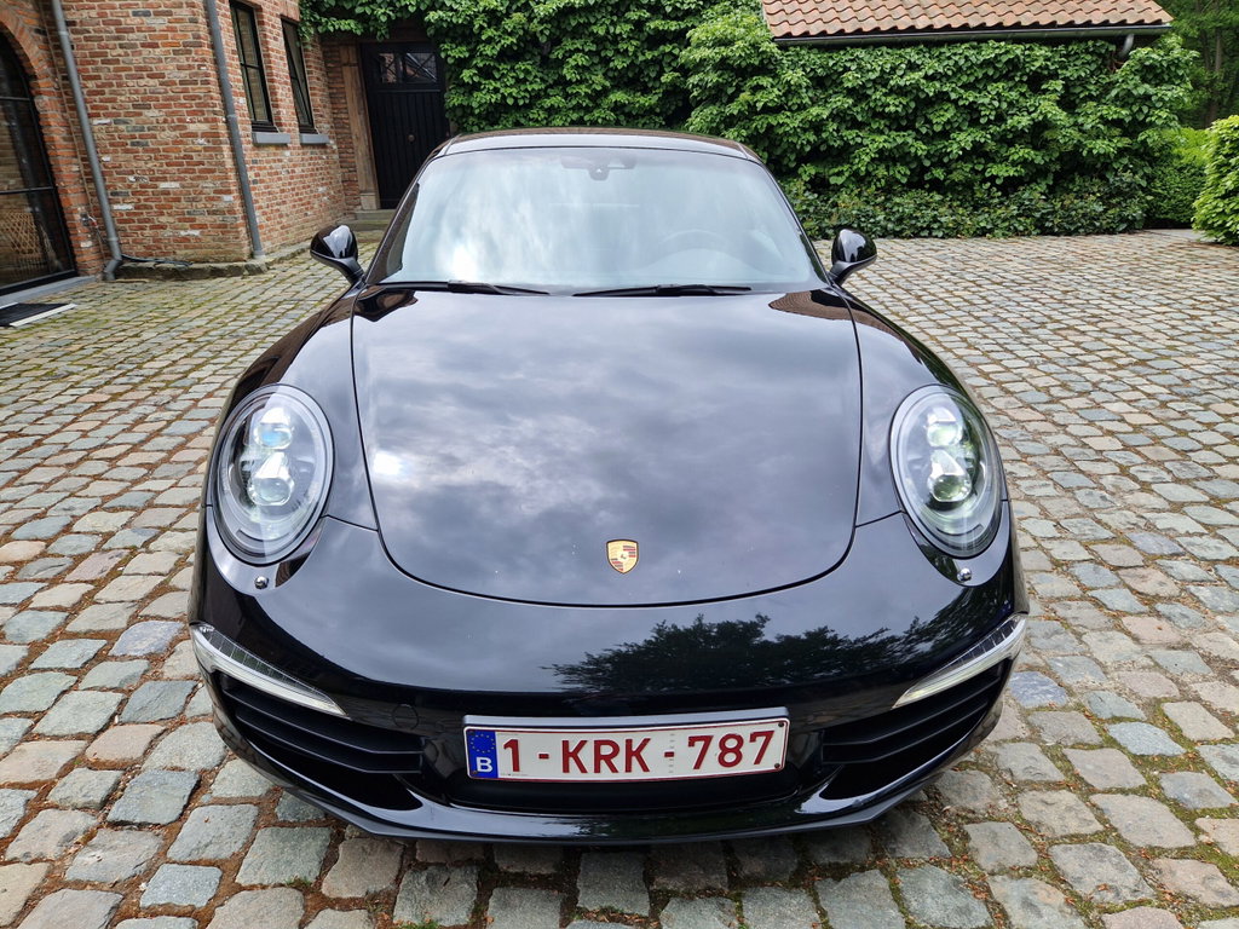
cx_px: 620
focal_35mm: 23
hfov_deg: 73.9
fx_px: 823
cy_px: 464
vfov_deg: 58.9
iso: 50
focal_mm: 5.4
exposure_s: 1/696
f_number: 1.8
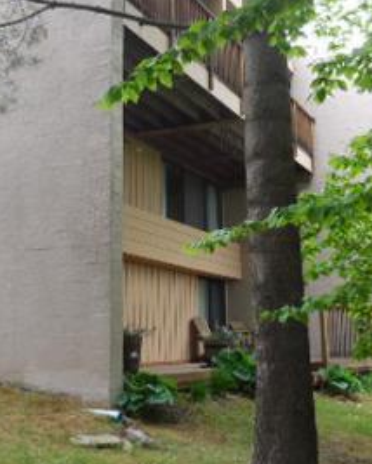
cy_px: 155
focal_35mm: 53
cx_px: 209
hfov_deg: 28.6
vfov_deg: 35.0
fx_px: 729
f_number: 3.1
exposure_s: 1/100
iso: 125
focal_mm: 4.5
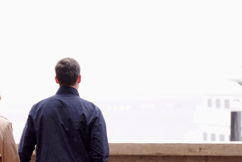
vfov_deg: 7.2
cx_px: -20
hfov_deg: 10.7
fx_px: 1277
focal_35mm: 190
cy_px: 139
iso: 250
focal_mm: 67
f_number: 2.8
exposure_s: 1/125
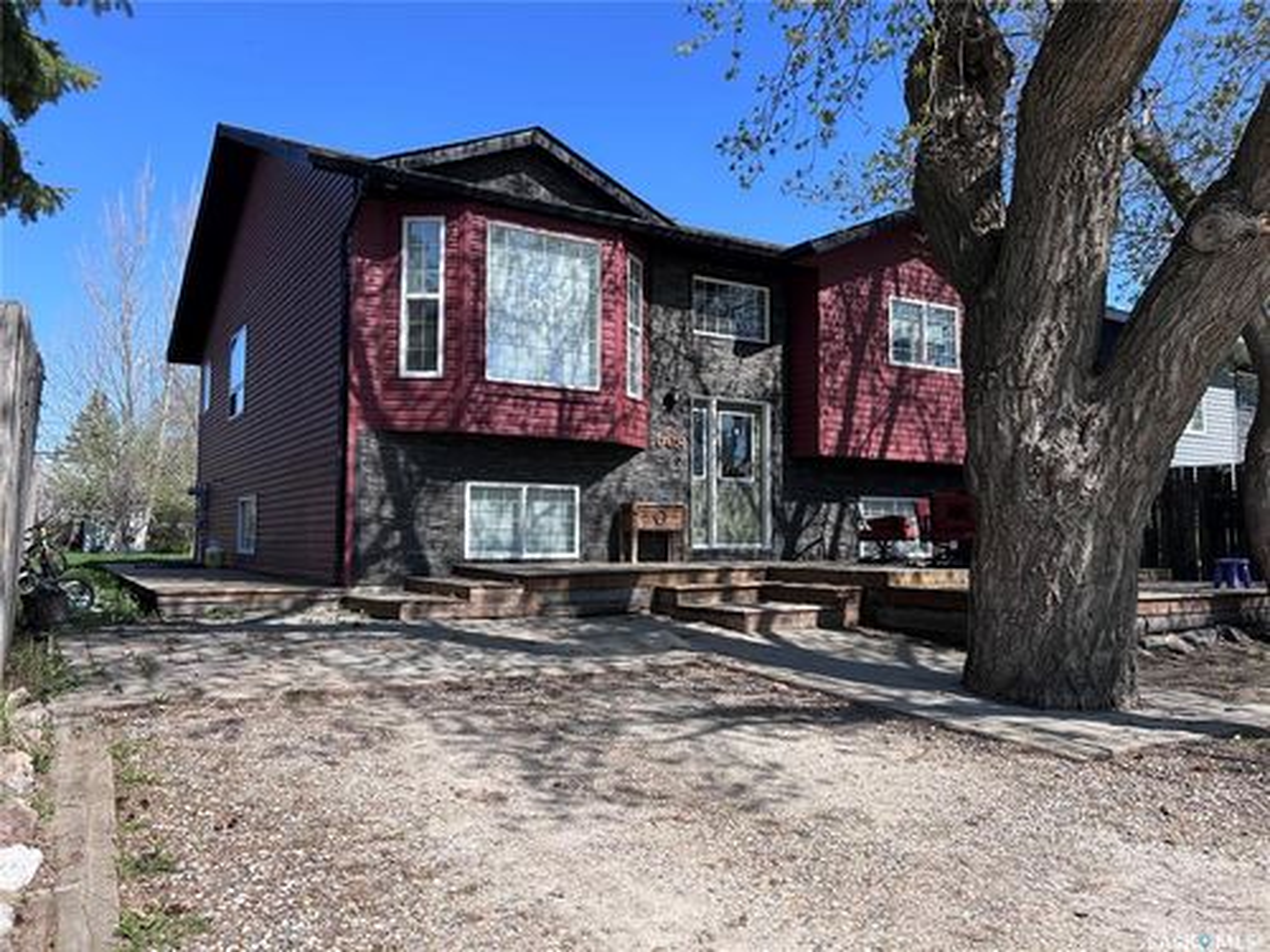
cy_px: 476
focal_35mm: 26
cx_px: 635
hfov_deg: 67.3
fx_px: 954
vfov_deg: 53.1
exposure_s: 1/2695
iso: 50
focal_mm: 5.7
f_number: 1.5
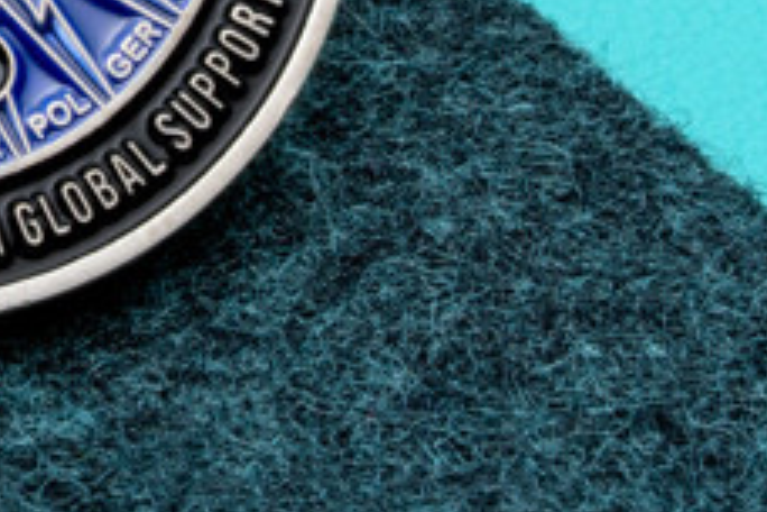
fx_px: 7584
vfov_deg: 3.8
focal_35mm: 356
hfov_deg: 5.8
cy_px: -189
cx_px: -151
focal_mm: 90
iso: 400
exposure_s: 1/10
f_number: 19
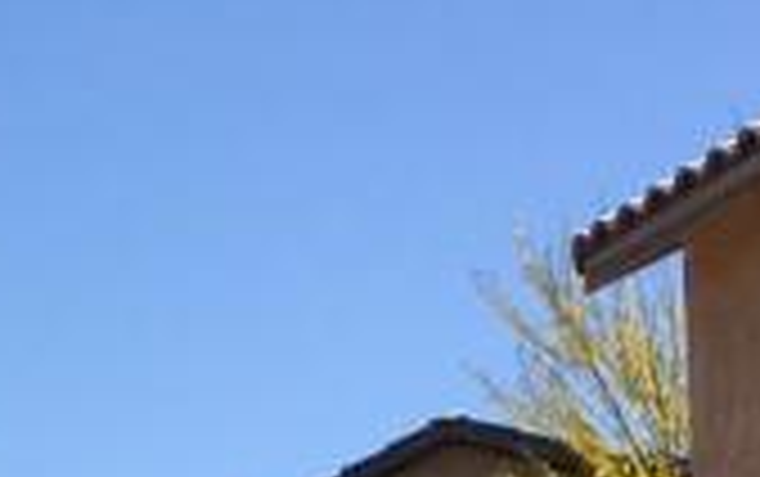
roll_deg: +4.0
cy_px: 1386
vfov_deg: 6.5
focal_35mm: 186
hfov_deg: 10.1
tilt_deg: -1.4
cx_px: -926
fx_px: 3856
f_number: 2.2
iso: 25
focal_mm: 4.15
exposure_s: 1/1570
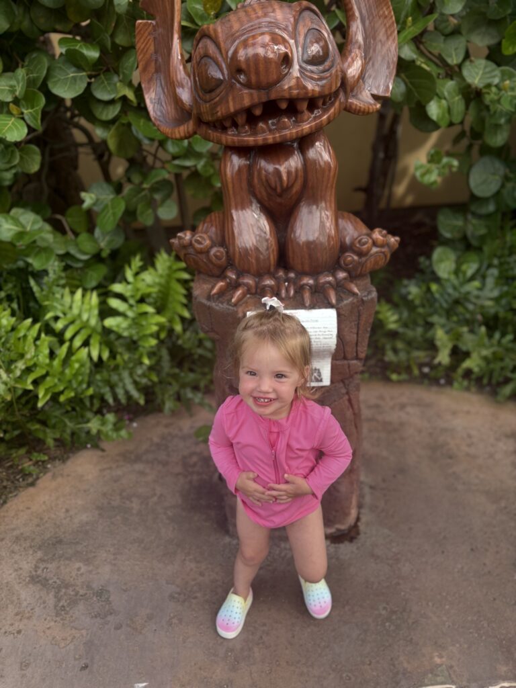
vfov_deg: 67.3
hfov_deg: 53.1
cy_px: 344
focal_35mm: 26
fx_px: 517
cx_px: 258
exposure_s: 1/485
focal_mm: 5.96
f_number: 1.6
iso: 50
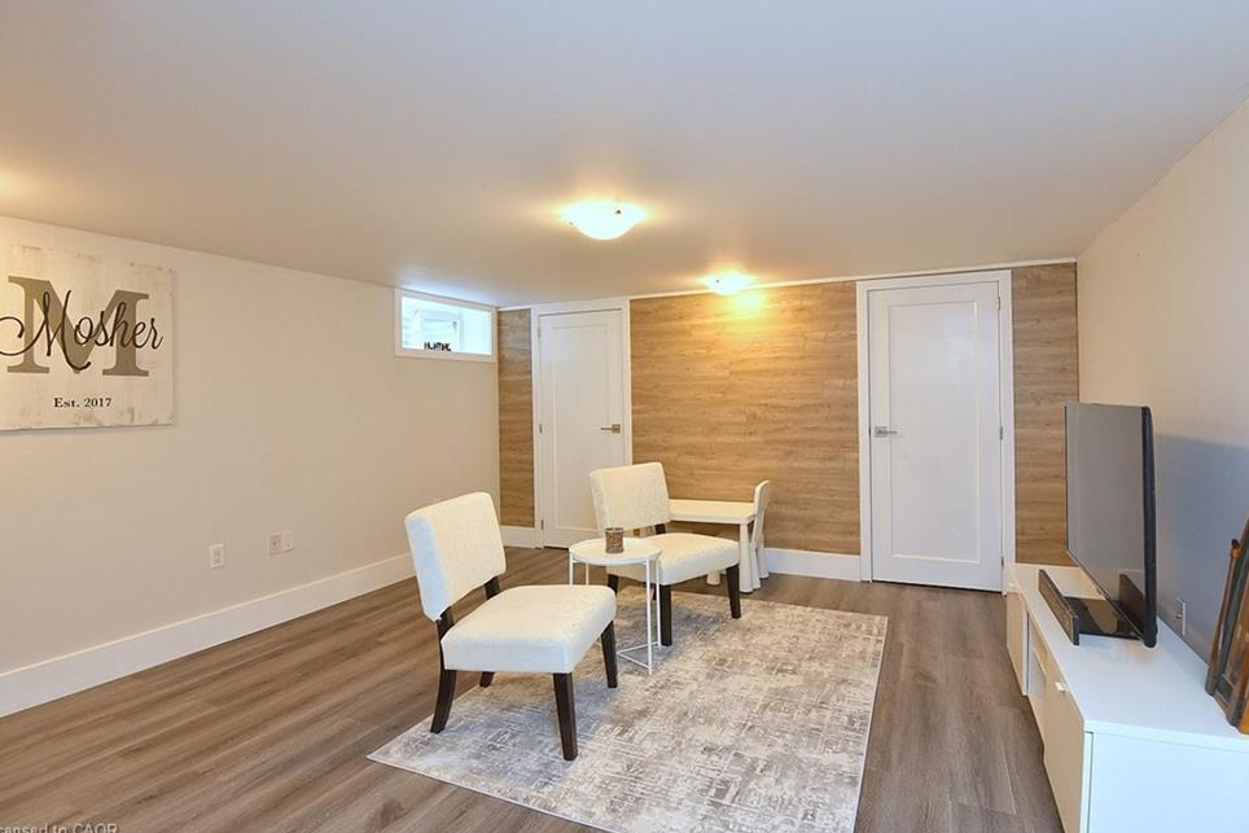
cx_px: 644
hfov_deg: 93.2
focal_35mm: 17
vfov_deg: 70.4
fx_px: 590
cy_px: 400
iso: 500
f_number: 6.3
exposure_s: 1/60
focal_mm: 16
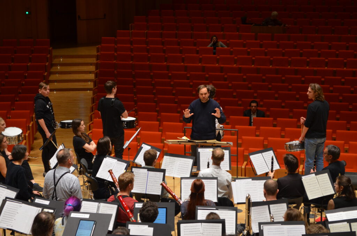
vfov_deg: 16.5
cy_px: 118
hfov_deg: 24.7
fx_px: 816
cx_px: 178
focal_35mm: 82
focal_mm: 55
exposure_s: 1/45
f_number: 5.6
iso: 800
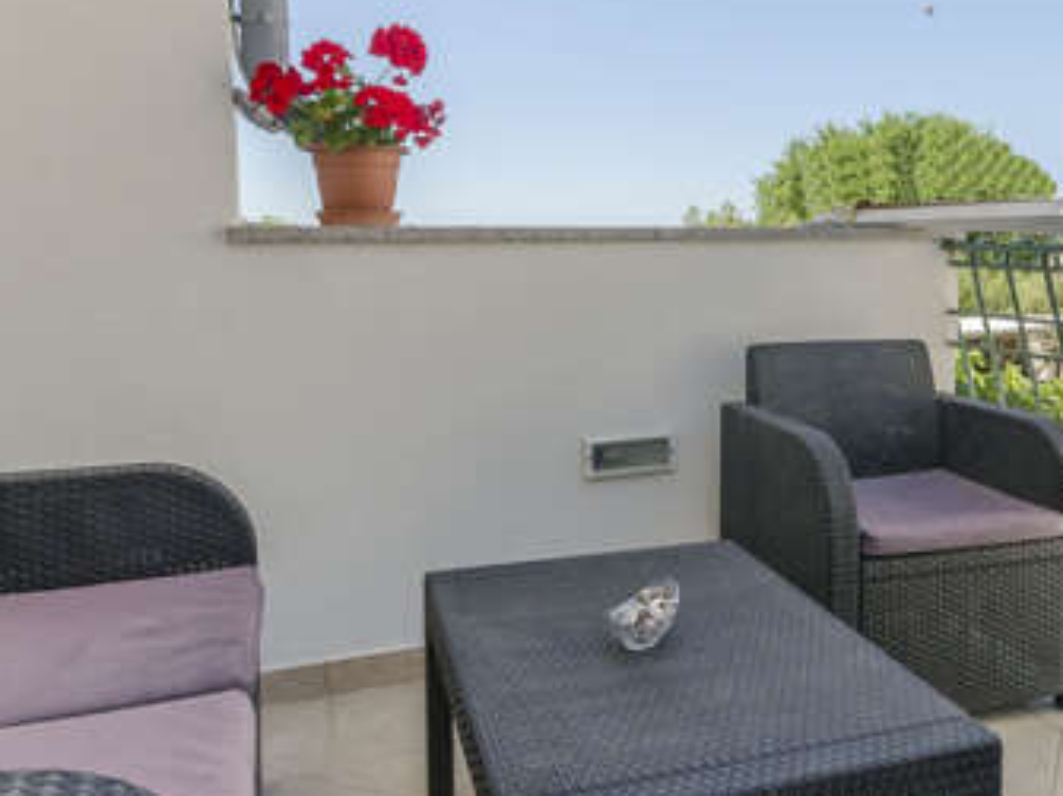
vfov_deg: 42.6
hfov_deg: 53.6
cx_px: 755
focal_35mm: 33
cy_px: 303
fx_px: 1013
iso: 320
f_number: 9
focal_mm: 10
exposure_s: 1/320
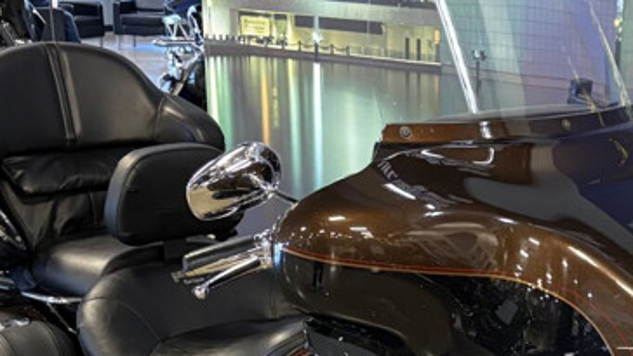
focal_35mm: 83
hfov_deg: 25.3
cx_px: 483
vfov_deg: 14.0
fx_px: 1394
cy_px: 474
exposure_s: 1/60
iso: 400
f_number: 1.6
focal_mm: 5.96
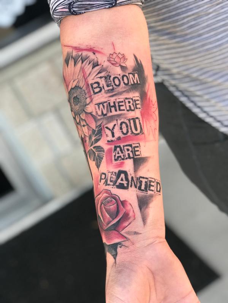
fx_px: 501
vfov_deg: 33.8
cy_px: 152
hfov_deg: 25.7
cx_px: 114
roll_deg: +26.3
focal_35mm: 57
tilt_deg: -26.3
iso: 25
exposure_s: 1/93
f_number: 2.8
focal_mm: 6.6
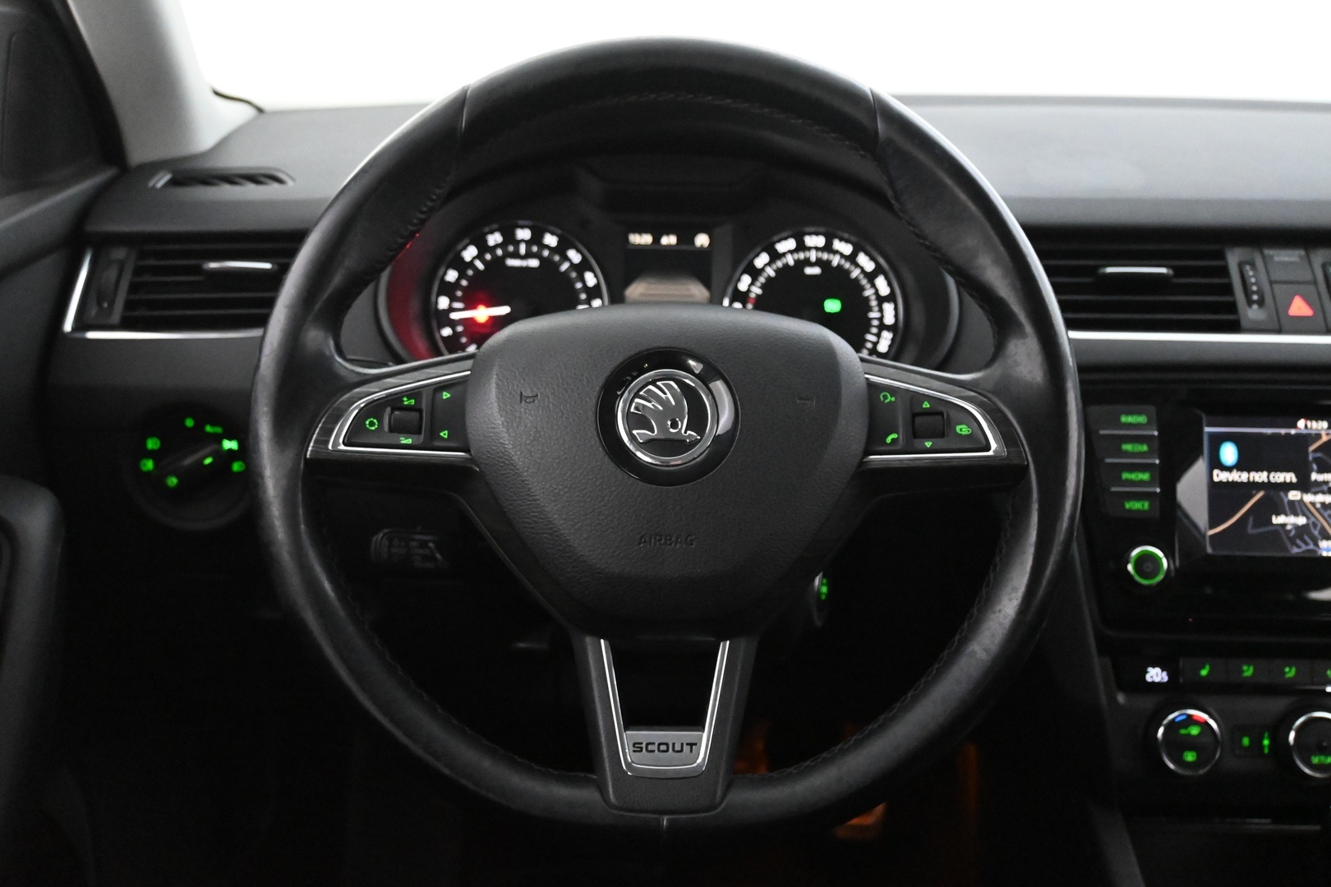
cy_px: 444
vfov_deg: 35.5
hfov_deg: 51.3
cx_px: 666
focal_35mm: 38
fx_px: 1386
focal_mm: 25
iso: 9000
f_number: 4.2
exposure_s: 1/40
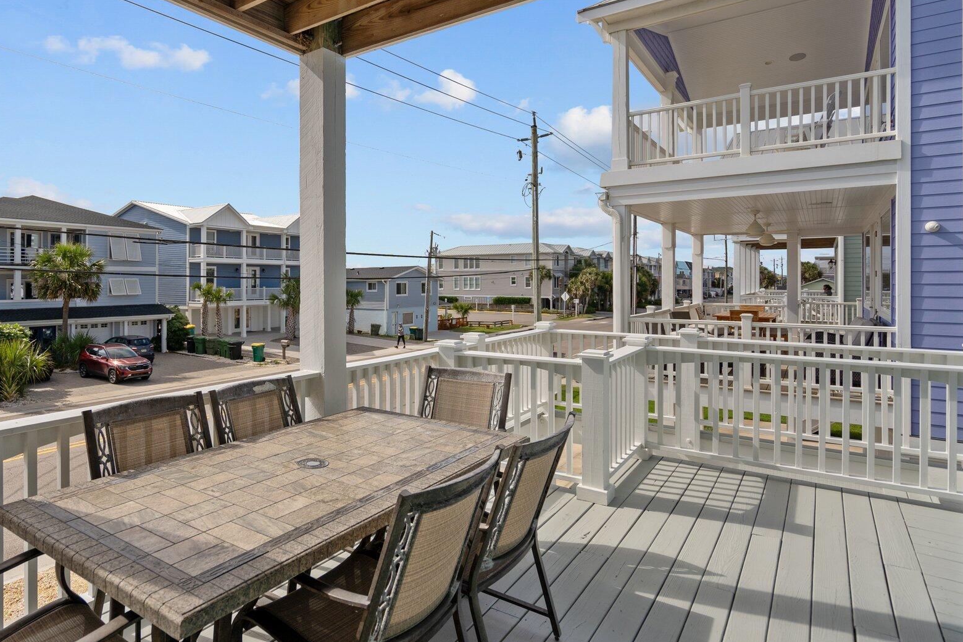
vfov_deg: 59.3
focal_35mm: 21
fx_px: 562
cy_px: 281
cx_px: 361
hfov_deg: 79.7
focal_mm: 16
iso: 250
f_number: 4
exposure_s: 1/4000
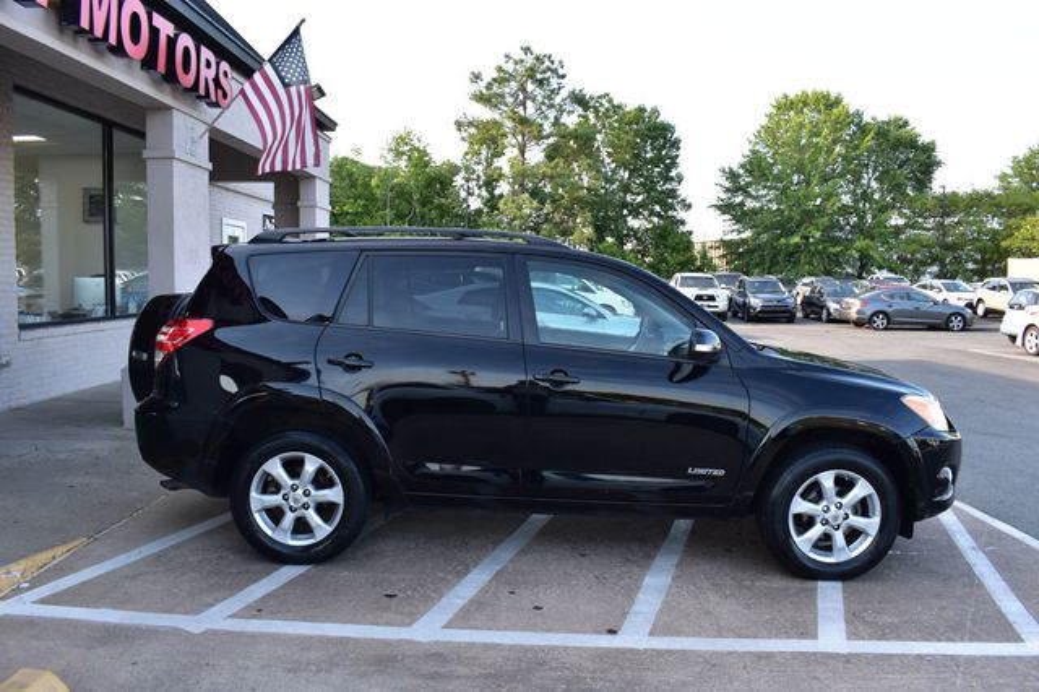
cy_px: 346
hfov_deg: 67.4
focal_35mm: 27
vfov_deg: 47.9
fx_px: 779
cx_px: 520
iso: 400
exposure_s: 1/125
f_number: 9
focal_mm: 18
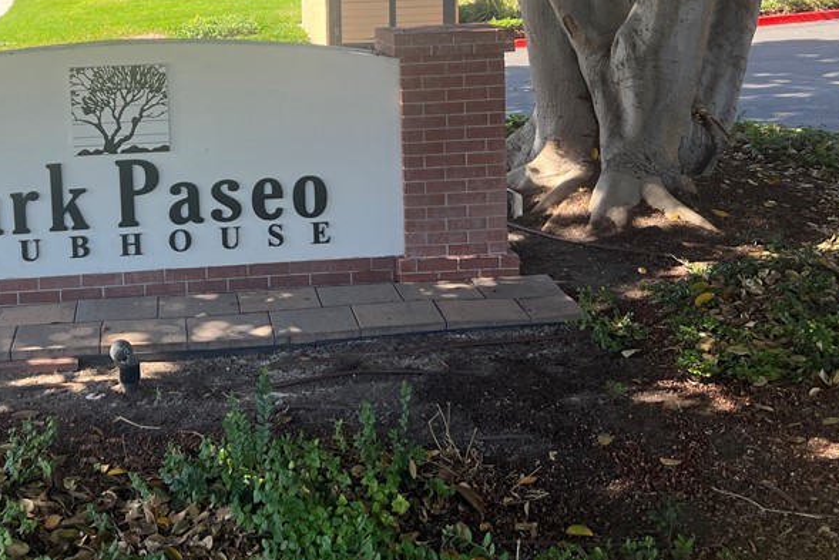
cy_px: 57
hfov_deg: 40.8
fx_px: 1096
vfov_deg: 27.6
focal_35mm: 47
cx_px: 222
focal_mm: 5.7
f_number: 1.5
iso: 50
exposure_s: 1/597
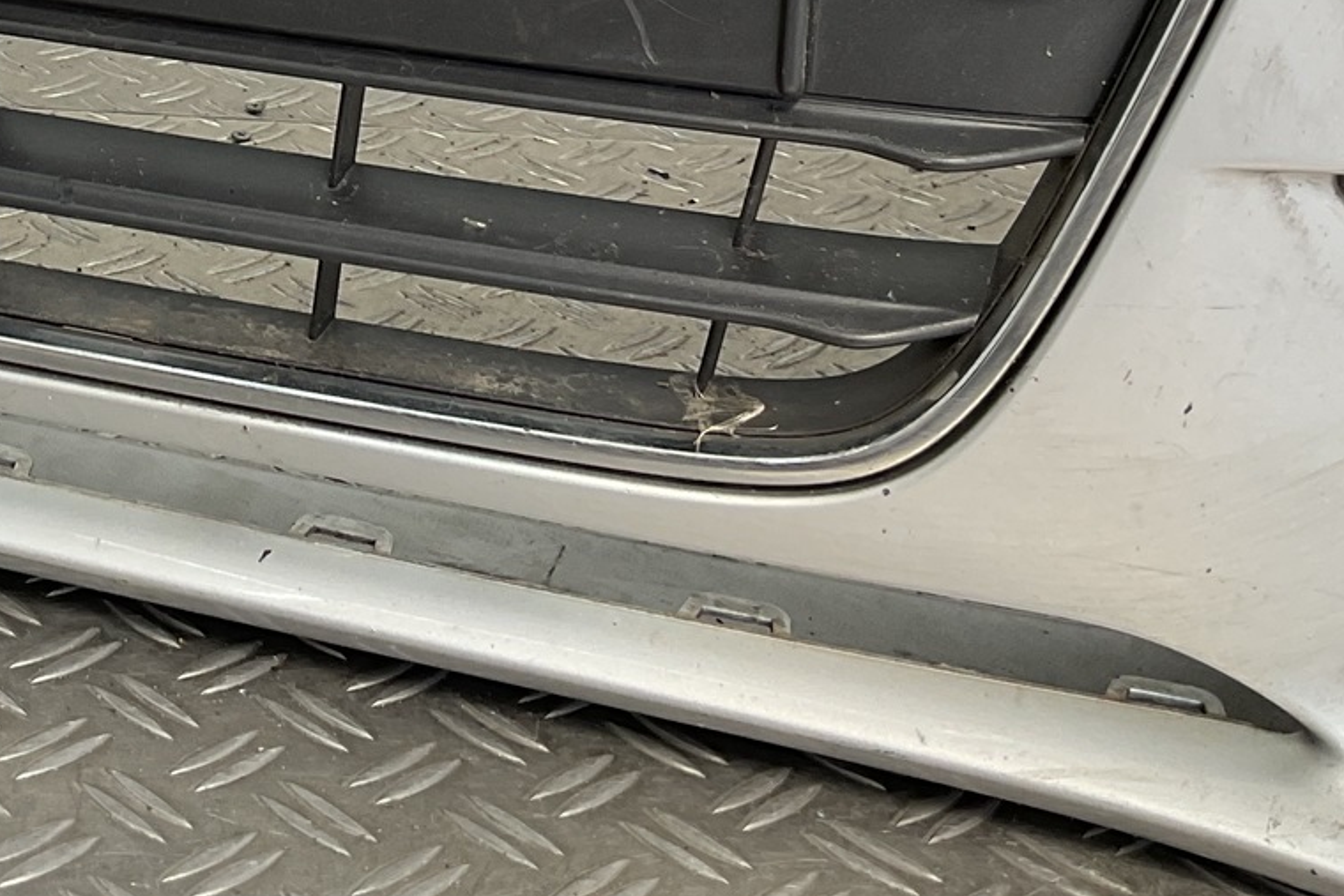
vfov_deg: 16.1
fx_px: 2987
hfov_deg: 24.4
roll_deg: -3.9
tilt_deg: -15.0
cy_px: -315
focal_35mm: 80
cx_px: 73
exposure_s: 1/158
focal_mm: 3
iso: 16
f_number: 1.8
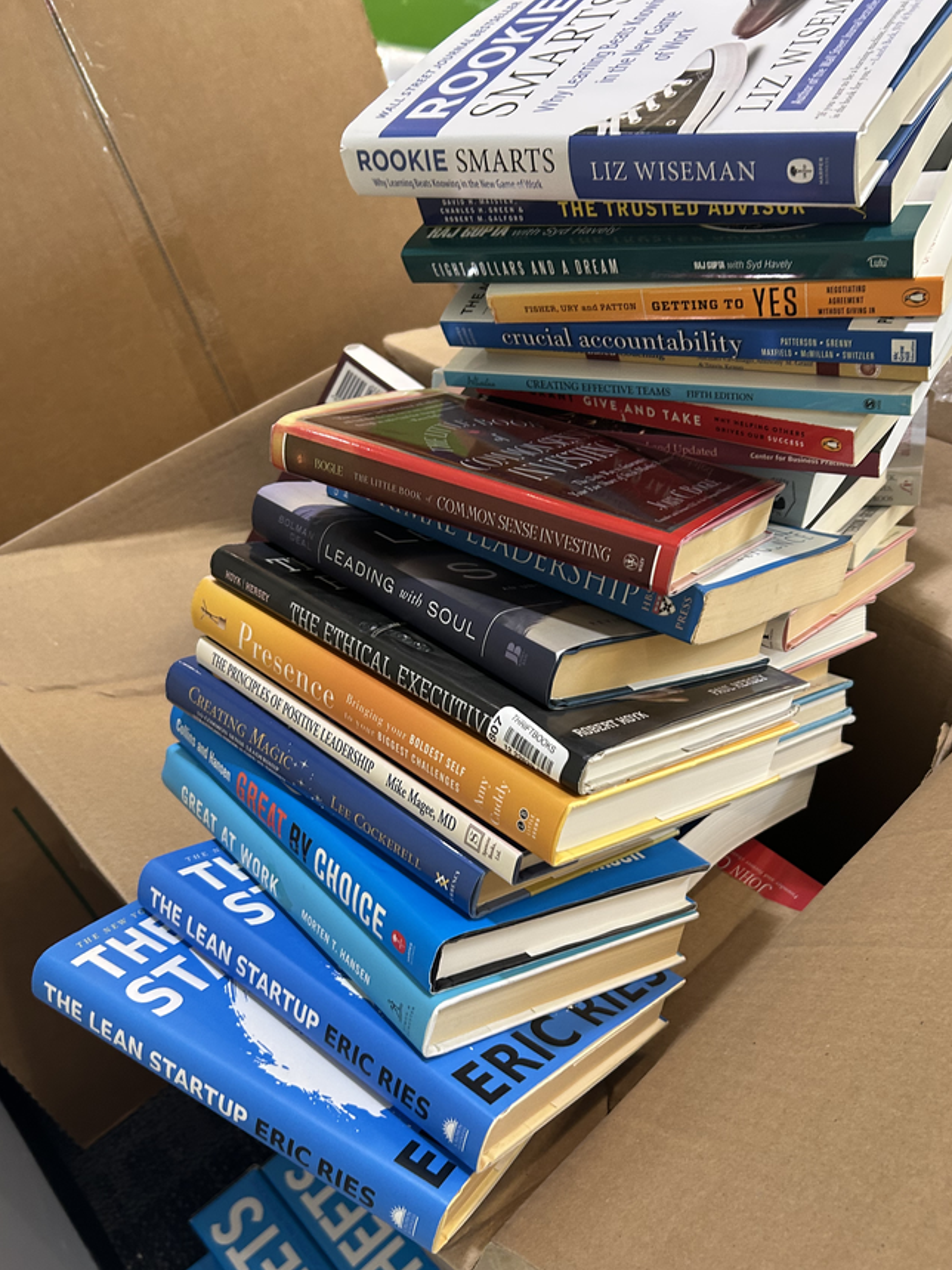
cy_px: 755
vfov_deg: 57.9
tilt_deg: -50.0
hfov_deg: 45.4
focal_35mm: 31
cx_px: 513
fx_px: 1137
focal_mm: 5.7
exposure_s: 1/60
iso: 200
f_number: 1.5
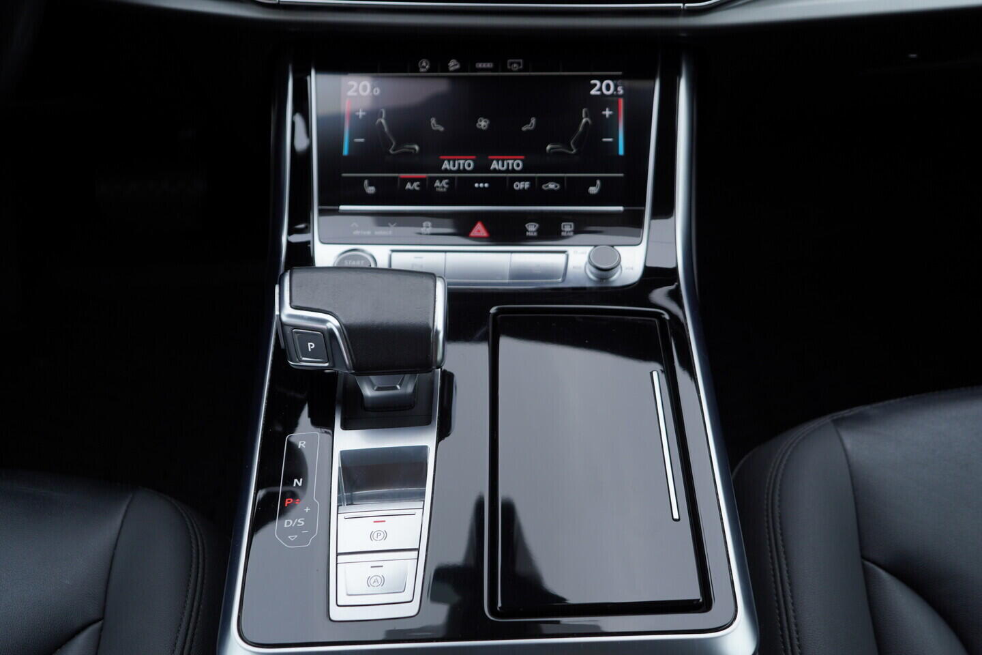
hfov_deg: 53.1
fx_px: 982
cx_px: 491
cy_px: 328
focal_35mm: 36
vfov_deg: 36.9
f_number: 3.5
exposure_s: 1/60
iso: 125
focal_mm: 24
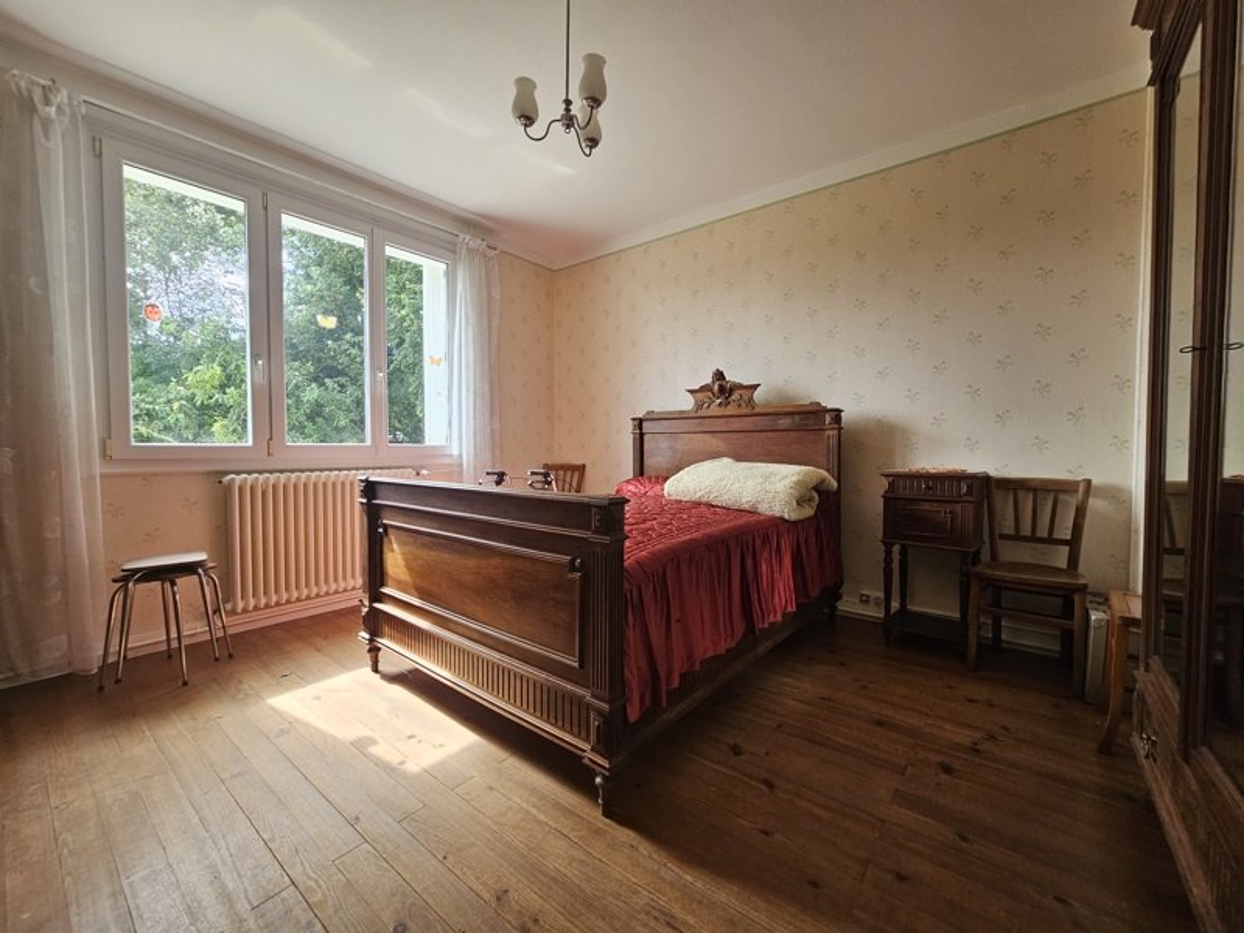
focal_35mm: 13
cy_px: 466
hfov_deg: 106.2
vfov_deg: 89.9
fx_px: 467
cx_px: 622
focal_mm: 2.2
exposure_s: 1/190
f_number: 2.2
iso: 100
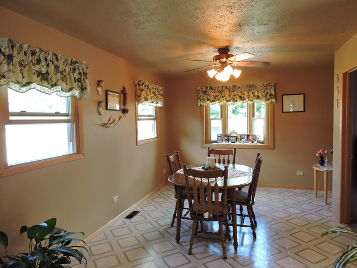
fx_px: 248
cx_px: 178
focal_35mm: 24
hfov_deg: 71.6
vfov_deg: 56.8
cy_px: 134
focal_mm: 4.3
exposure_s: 1/30
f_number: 3.3
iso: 320
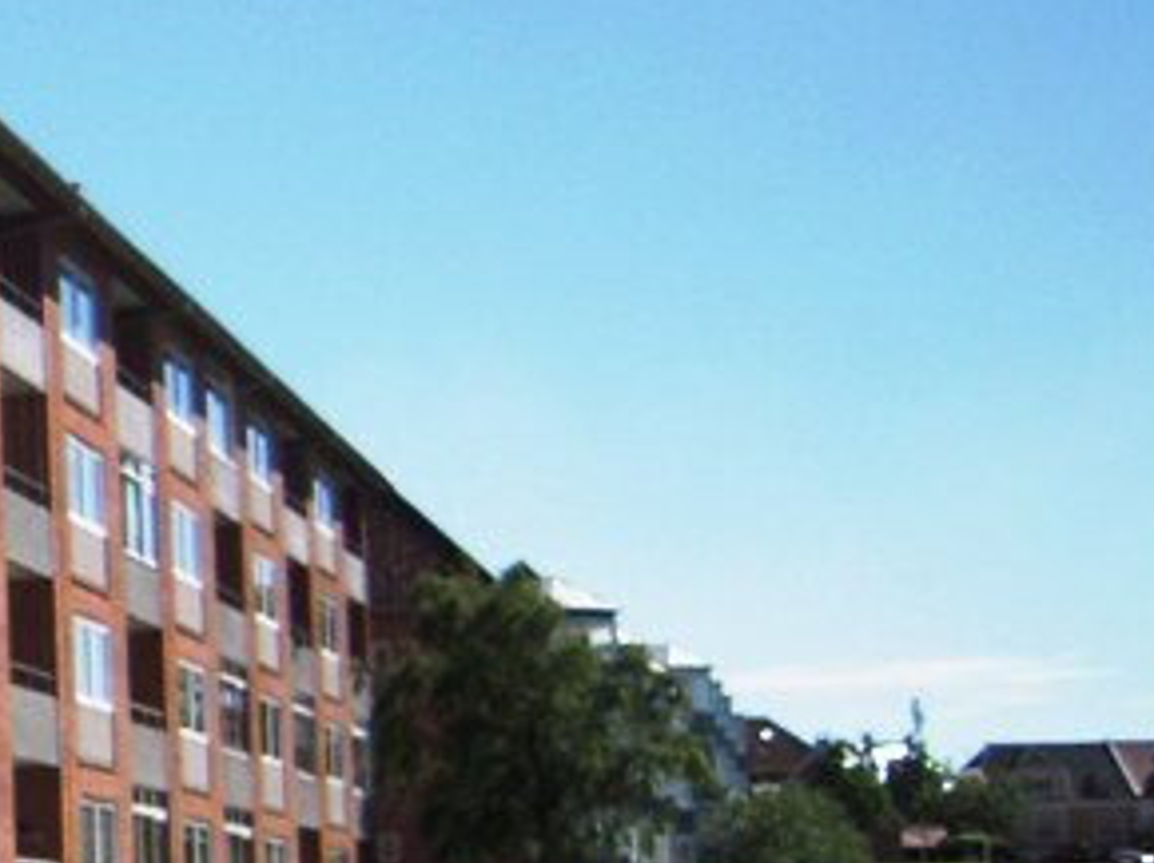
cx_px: -836
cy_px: 593
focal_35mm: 99
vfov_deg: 14.9
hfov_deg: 16.9
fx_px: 3298
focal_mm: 5
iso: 100
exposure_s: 1/500
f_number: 5.4
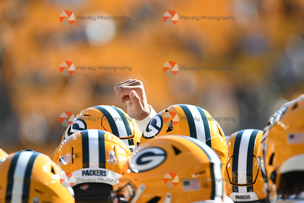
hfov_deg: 3.4
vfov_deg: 2.3
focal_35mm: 600
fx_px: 5068
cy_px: 102
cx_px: 152
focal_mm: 400
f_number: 4
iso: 500
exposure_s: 1/1600
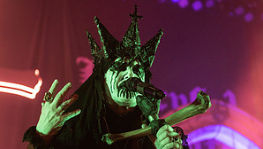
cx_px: 132
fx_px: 607
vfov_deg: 13.9
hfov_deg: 24.4
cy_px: 114
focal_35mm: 87
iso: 2000
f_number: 3.2
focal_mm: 55
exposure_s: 1/320
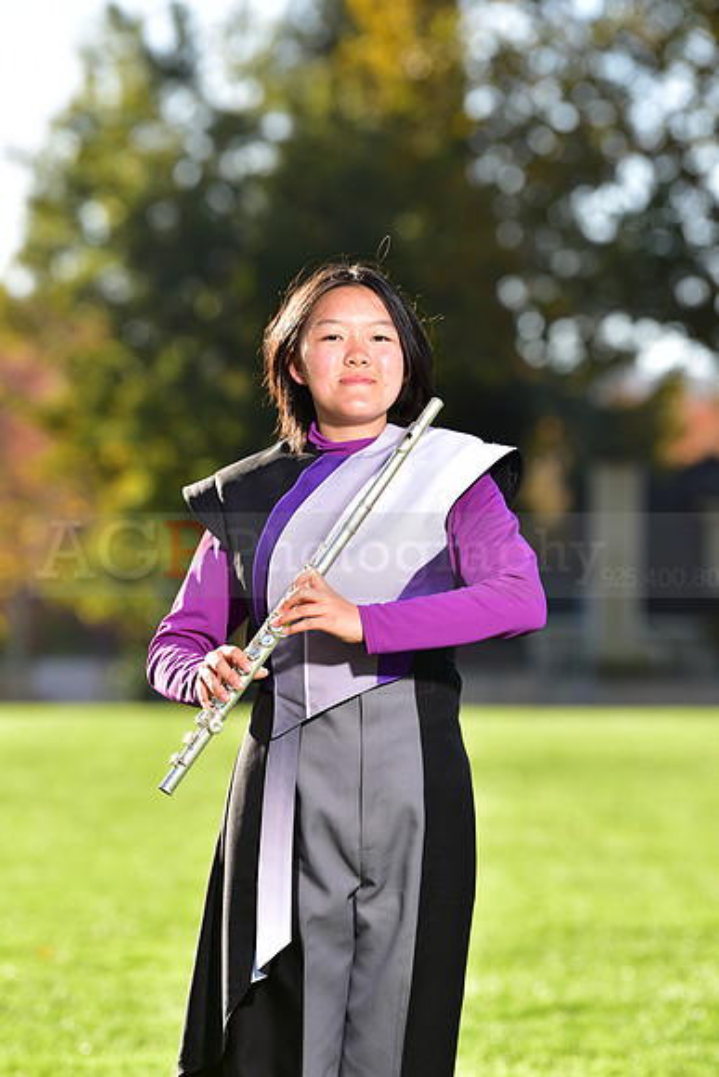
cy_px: 538
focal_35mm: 200
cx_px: 360
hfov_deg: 6.9
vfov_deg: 10.3
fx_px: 5988
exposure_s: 1/200
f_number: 5
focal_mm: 200
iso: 80
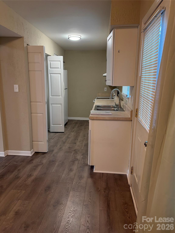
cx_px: 88
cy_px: 116
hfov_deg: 53.1
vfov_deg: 67.3
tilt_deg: -11.7
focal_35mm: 26
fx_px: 175
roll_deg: +0.2
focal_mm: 5.96
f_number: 1.6
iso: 160
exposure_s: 1/60
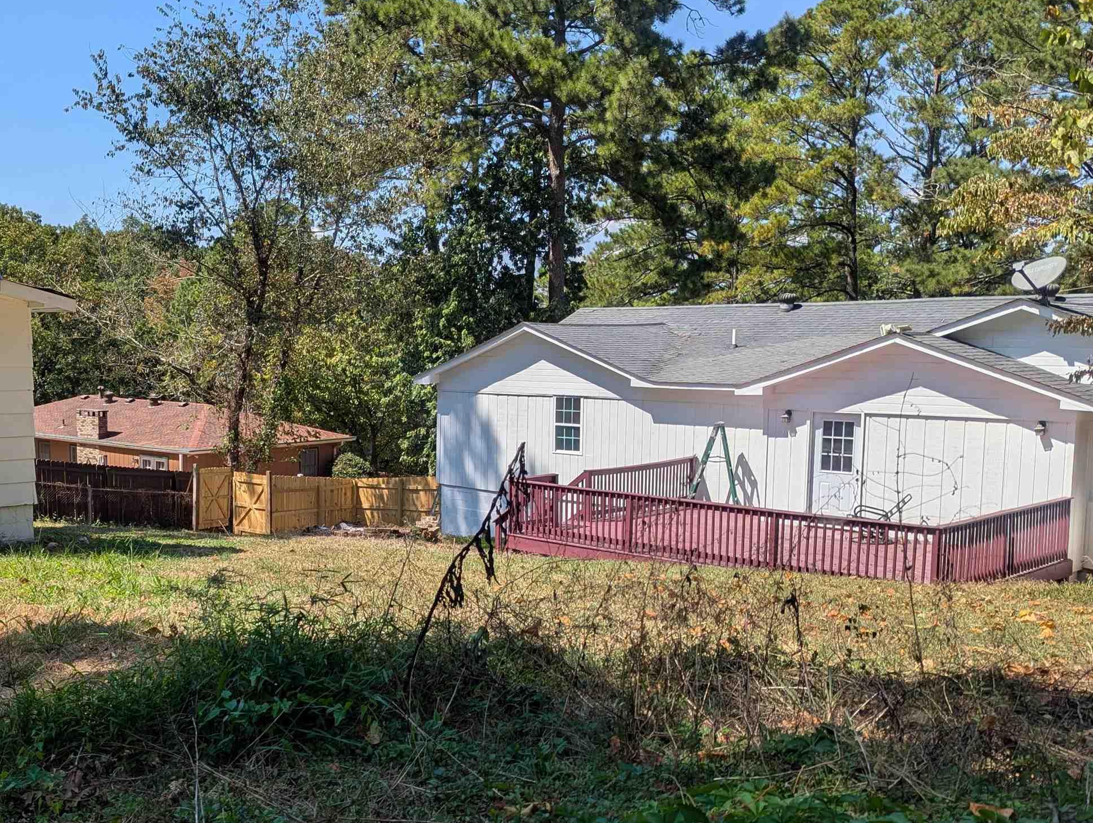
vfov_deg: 37.7
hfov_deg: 47.4
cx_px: 295
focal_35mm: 38
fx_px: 1201
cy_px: 490
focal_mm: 6.81
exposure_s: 1/2137
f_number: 1.85
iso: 43
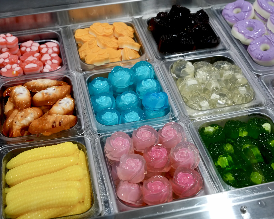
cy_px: 110
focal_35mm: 57
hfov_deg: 33.0
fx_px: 462
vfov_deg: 26.7
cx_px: 132
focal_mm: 50
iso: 1600
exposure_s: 1/50
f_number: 6.3
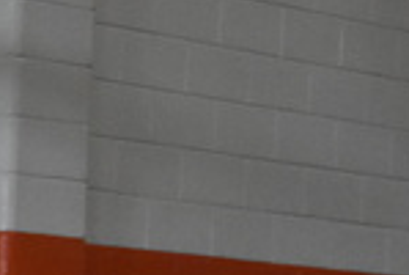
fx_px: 2691
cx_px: -541
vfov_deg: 5.6
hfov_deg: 8.1
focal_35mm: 236
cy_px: 749
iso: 2500
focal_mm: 23
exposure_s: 1/500
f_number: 3.8
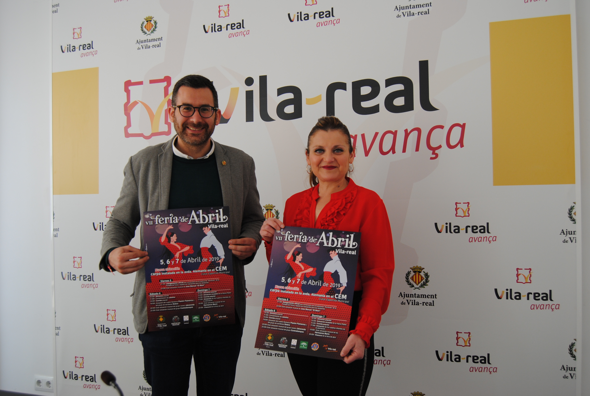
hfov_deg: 55.0
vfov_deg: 38.5
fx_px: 567
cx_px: 295
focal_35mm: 34
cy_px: 198
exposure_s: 1/100
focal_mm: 23
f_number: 5
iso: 200
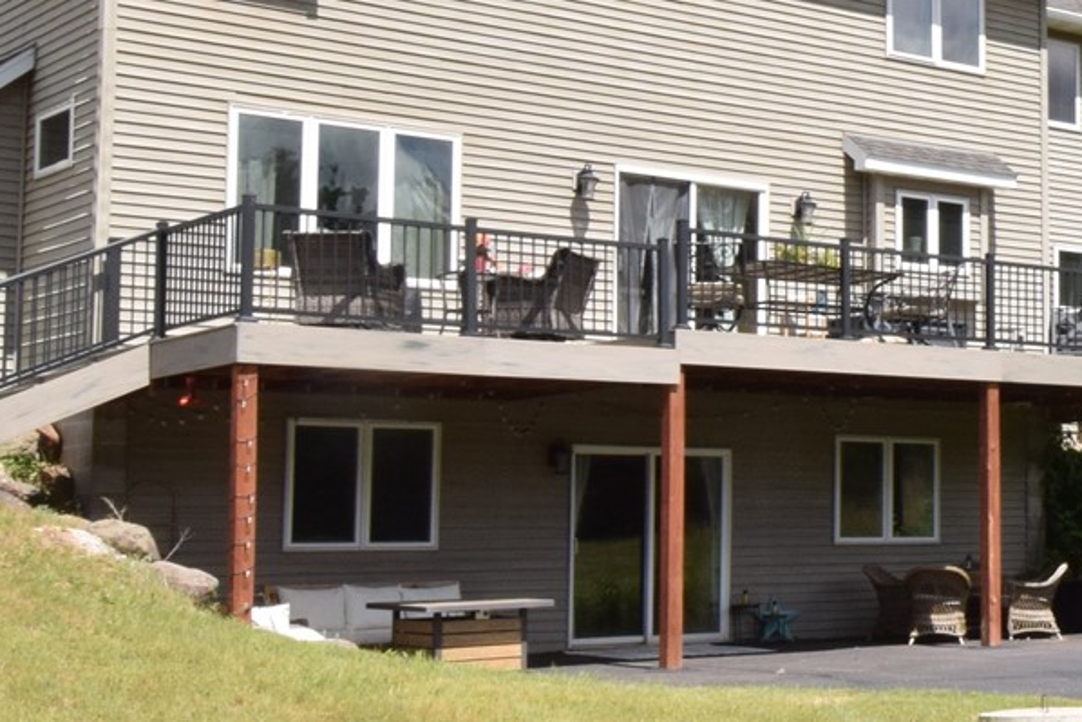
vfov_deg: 19.2
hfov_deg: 25.4
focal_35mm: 71
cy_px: 313
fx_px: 2129
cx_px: 1319
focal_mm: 13
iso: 320
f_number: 20
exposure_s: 1/200
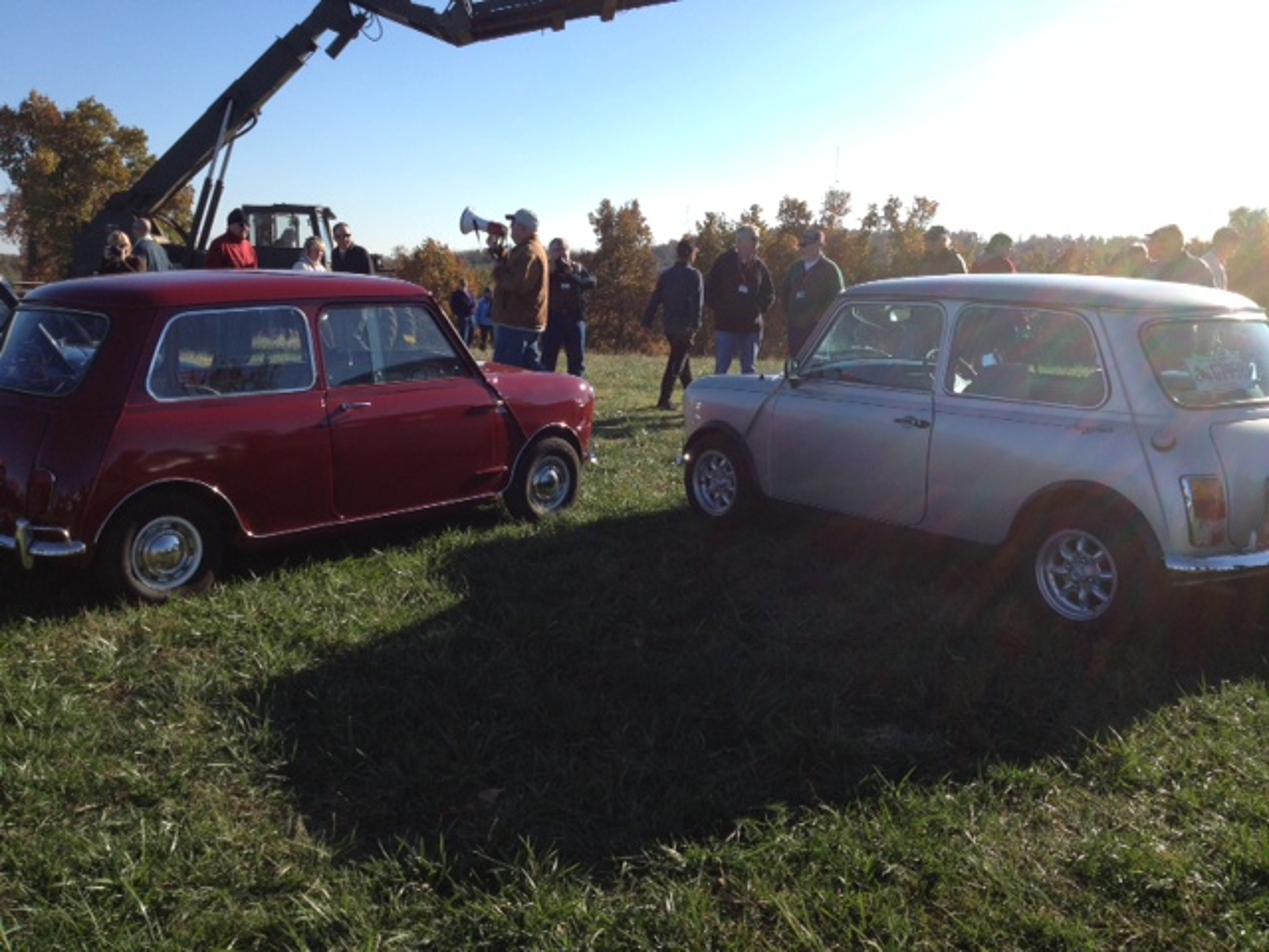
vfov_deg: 40.7
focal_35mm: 35
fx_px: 1283
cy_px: 476
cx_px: 634
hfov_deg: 52.6
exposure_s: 1/1346
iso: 50
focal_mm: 4.28
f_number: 2.4
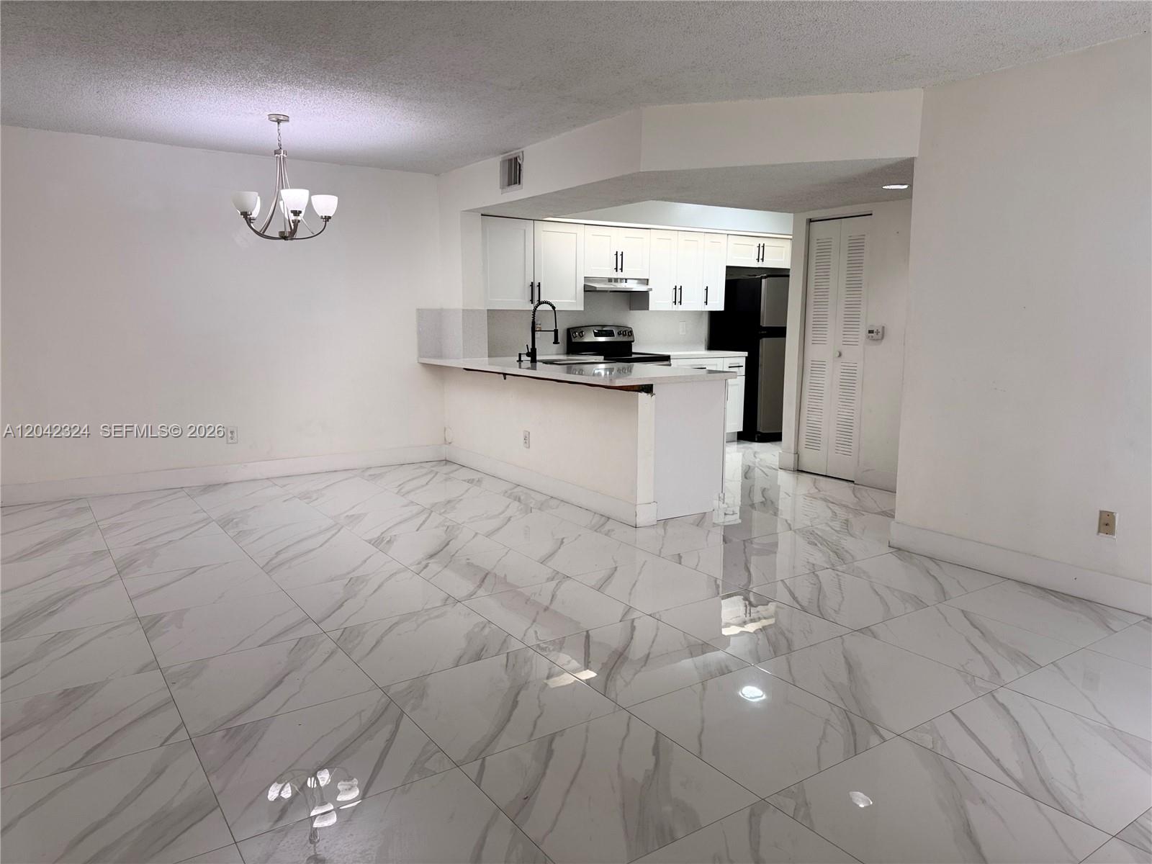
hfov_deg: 71.6
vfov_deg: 56.8
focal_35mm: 24
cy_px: 432
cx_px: 576
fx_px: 799
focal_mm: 6.76
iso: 100
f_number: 1.78
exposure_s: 1/120
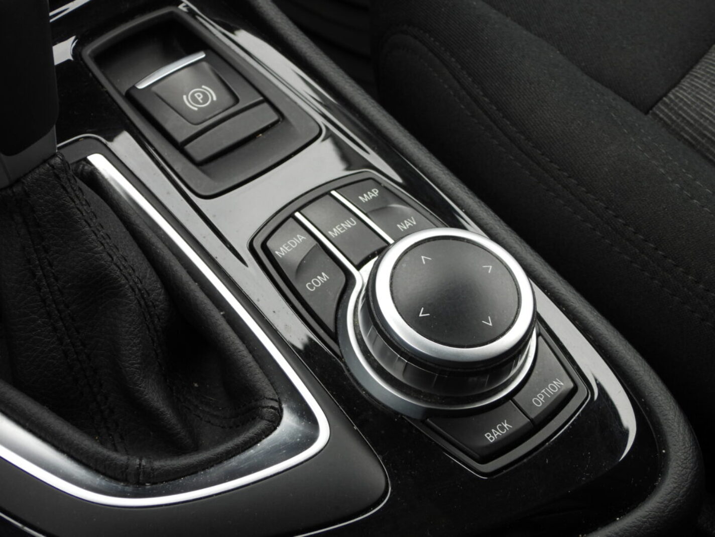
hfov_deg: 29.8
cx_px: 358
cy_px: 268
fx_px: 1343
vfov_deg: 22.6
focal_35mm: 65
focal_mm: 11.7
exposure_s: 1/100
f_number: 3.5
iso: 100
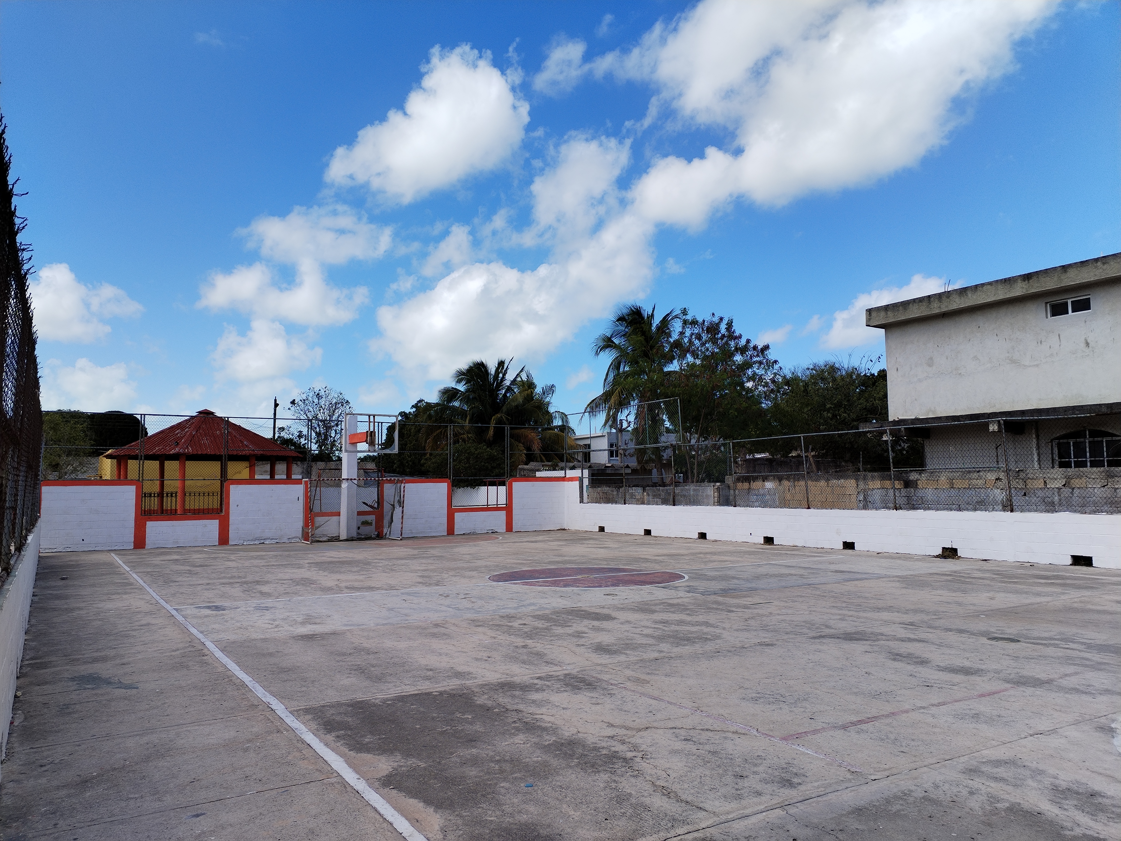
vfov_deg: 48.2
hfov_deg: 61.7
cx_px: 560
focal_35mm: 29
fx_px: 939
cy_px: 420
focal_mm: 4.75
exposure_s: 1/1910
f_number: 1.8
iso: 100
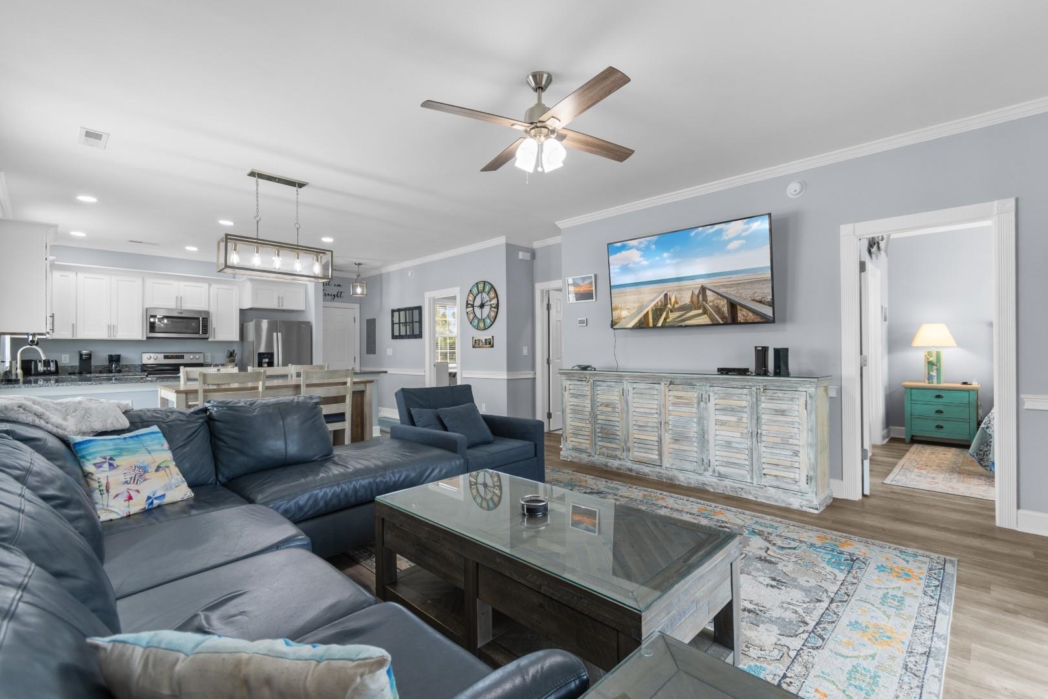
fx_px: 437
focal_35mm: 15
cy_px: 350
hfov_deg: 100.4
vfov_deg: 77.3
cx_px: 524
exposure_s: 1/8
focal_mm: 10
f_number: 4.5
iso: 100
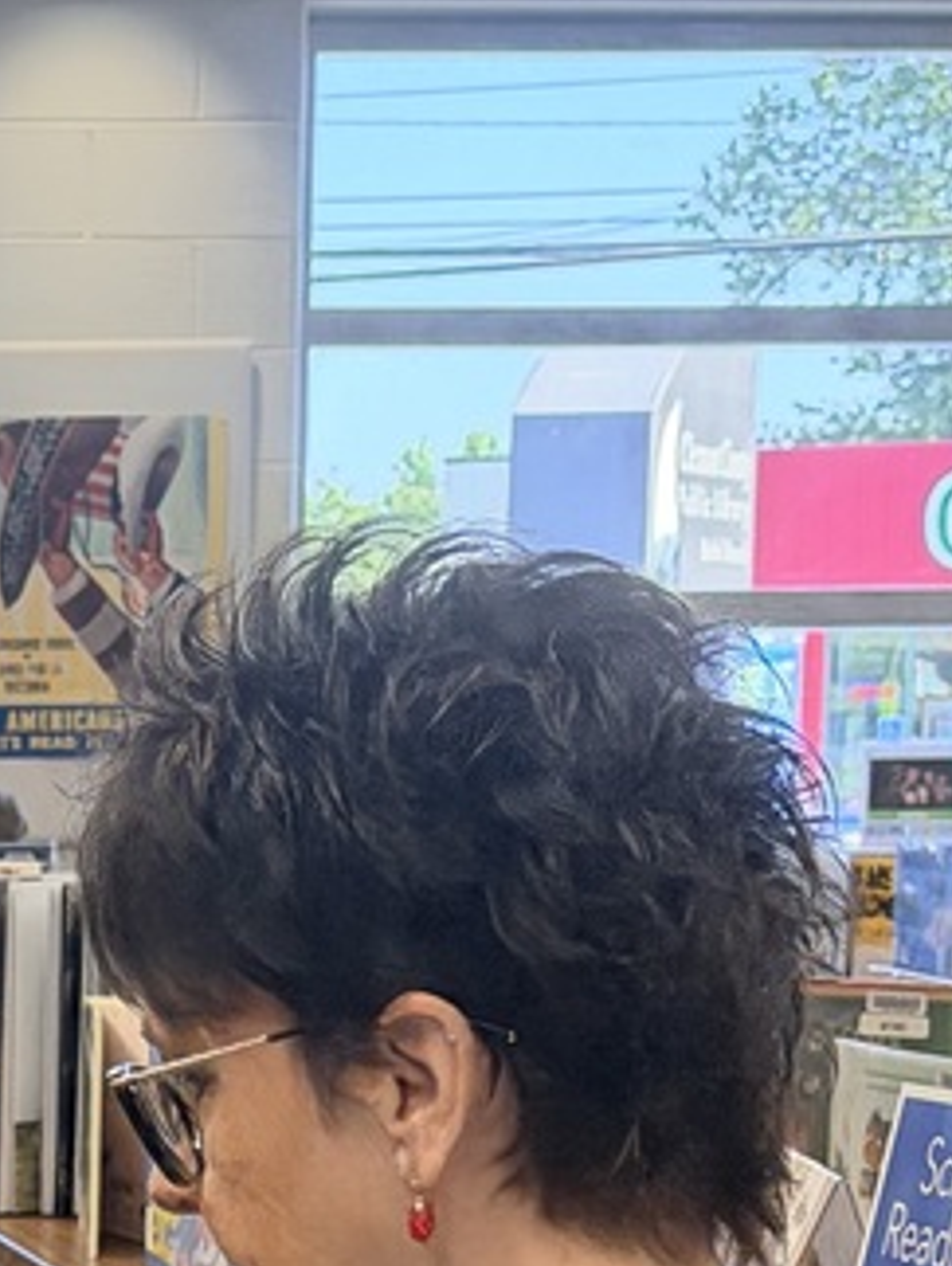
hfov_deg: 9.6
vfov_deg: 12.6
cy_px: 1627
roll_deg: +0.4
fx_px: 5563
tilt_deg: -9.4
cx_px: -298
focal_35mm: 152
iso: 160
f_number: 1.78
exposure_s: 1/216
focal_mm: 6.76
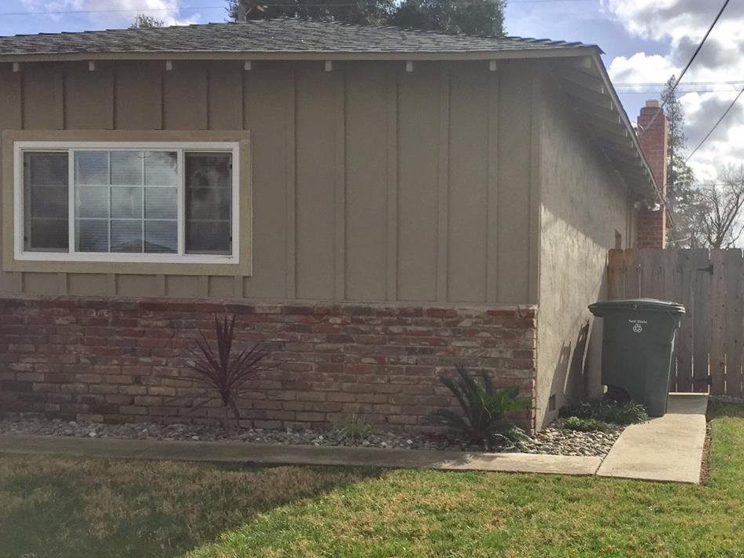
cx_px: 564
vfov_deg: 31.2
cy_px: 385
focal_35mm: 46
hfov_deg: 40.0
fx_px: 988
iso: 32
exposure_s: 1/2475
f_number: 2.2
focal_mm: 4.15
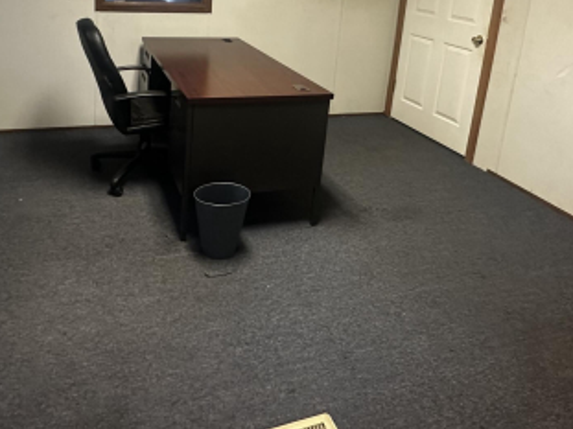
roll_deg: -3.8
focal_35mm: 30
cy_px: 57
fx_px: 496
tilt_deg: -11.6
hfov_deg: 59.4
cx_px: 224
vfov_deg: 43.4
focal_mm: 2.22
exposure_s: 1/60
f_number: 2.2
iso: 400
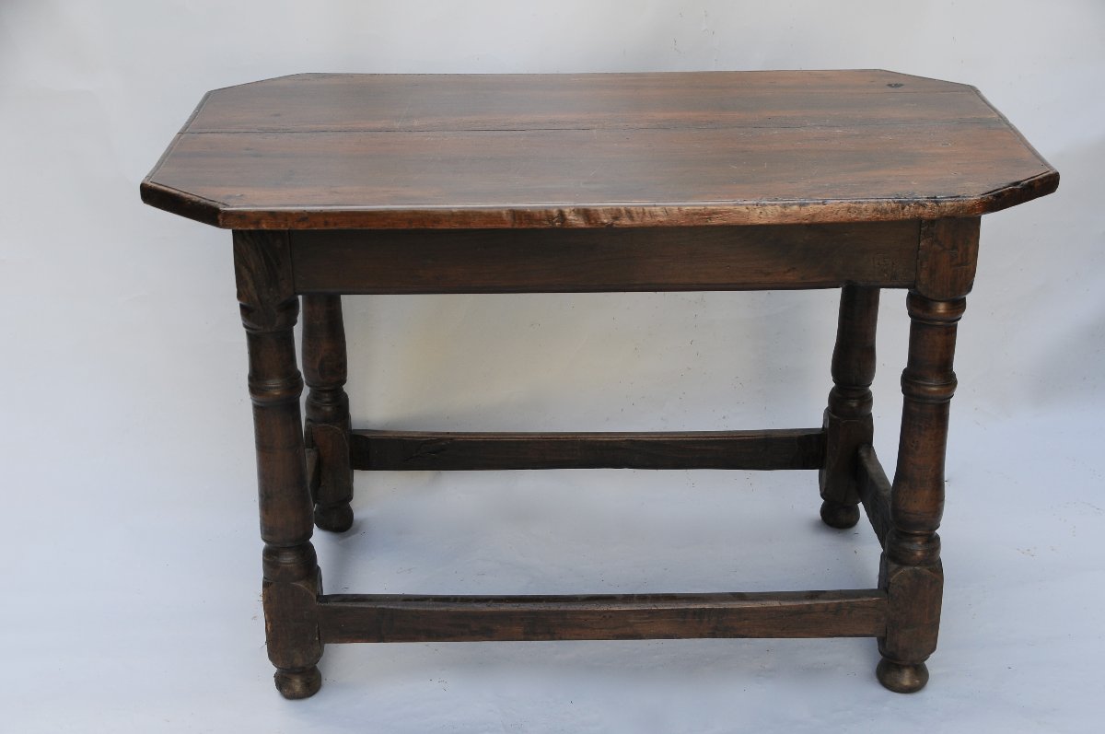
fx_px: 1609
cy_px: 367
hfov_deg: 37.9
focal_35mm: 52
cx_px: 552
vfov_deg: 25.7
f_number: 5.6
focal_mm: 35
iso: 200
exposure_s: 1/100
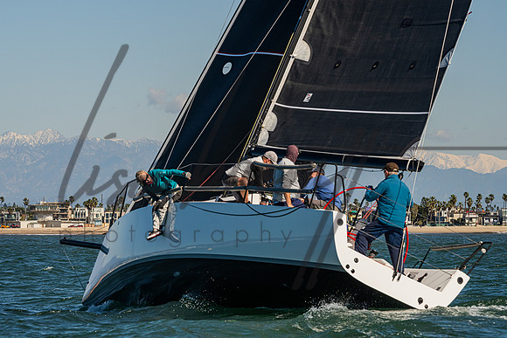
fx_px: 2691
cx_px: 226
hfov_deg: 10.8
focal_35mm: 191
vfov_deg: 7.2
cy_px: 151
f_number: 11
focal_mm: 165
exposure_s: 1/1600
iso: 400
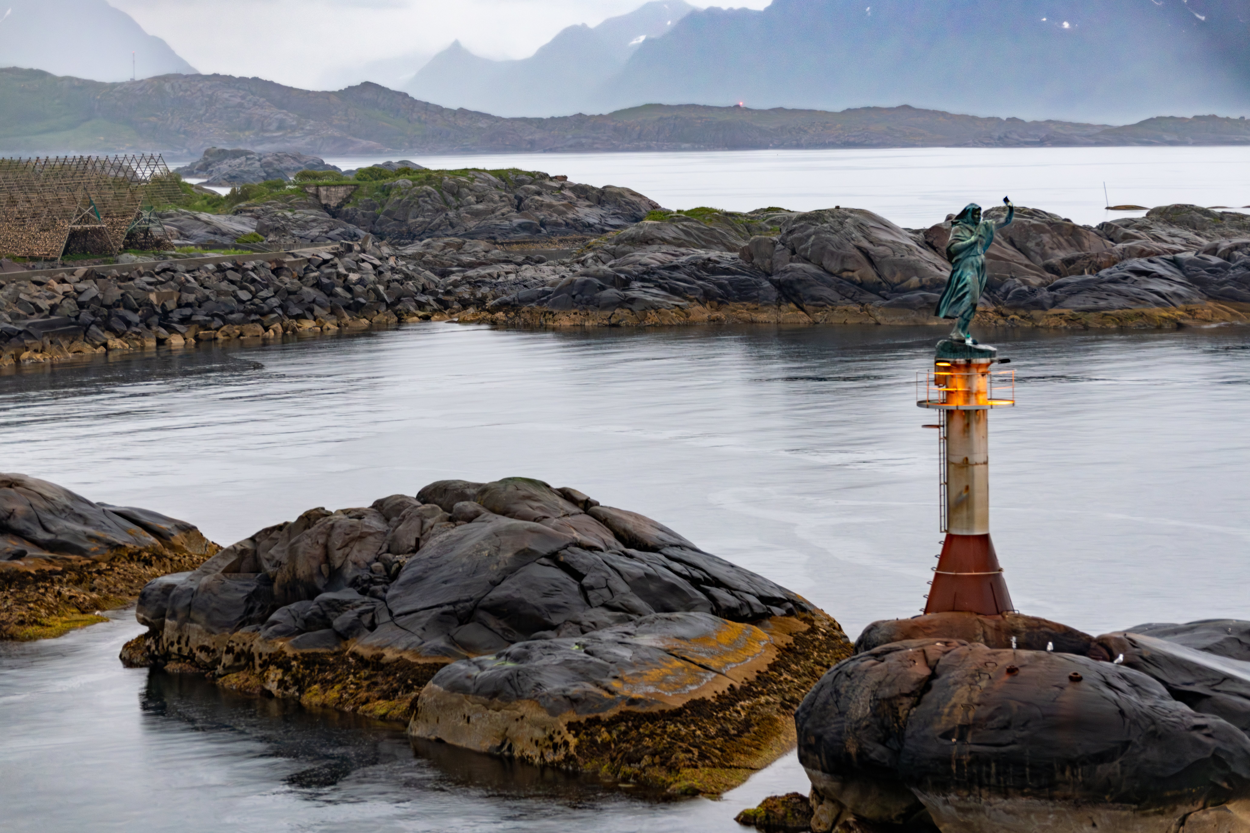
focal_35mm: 100
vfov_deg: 13.7
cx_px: 625
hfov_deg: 20.4
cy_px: 416
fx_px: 3472
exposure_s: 1/500
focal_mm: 100
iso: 800
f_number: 4.5
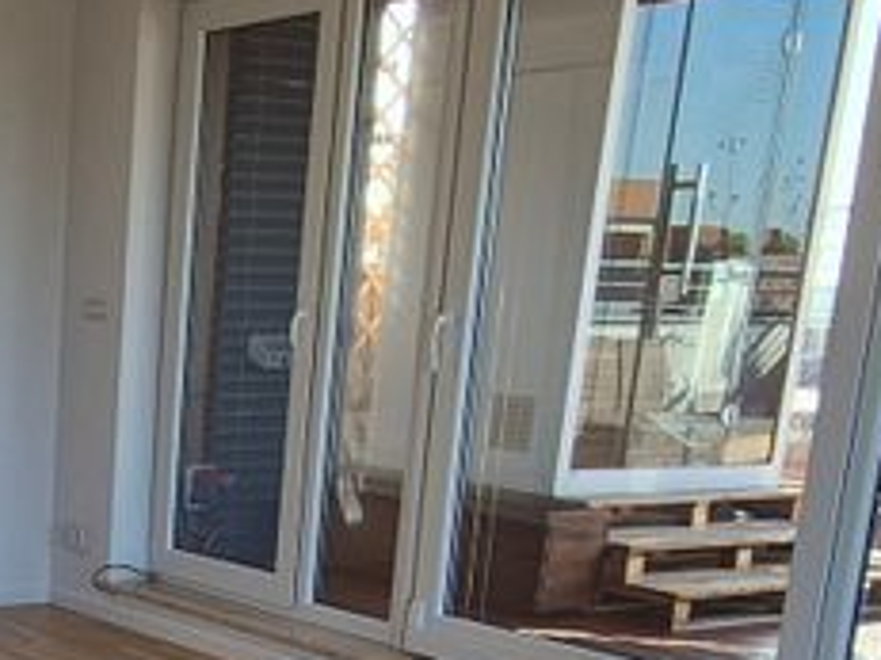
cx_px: -76
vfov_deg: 28.6
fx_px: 1145
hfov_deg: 36.1
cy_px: 759
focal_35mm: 45
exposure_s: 1/335
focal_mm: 2.2
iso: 50
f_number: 2.2
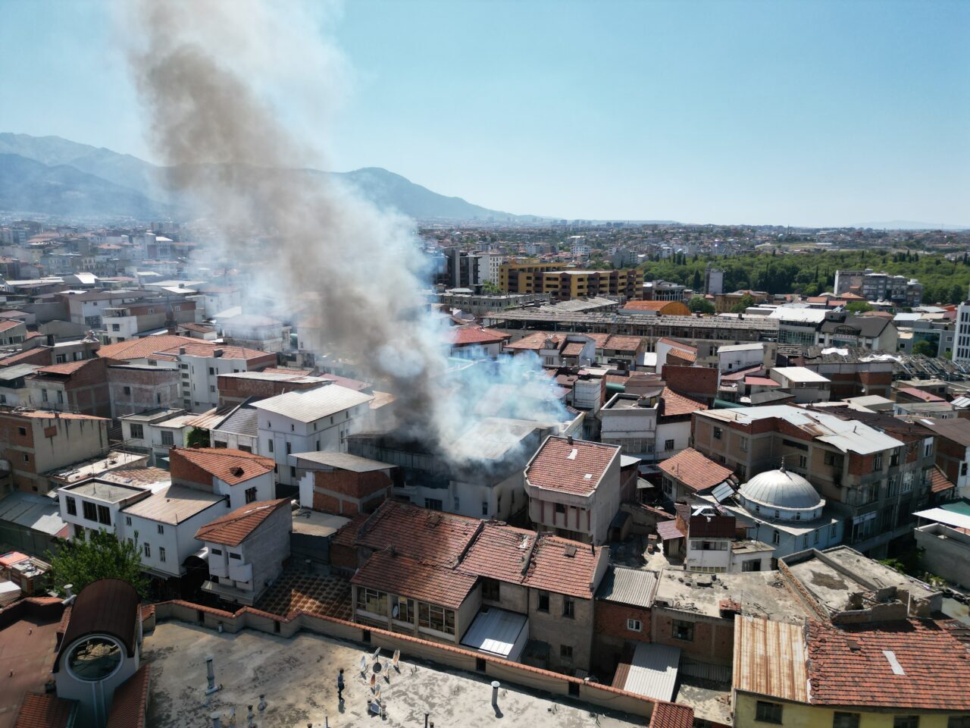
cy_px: 364
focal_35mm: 24
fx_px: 673
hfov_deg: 71.6
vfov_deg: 56.8
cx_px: 485
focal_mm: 6.72
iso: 140
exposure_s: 1/4000
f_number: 1.7
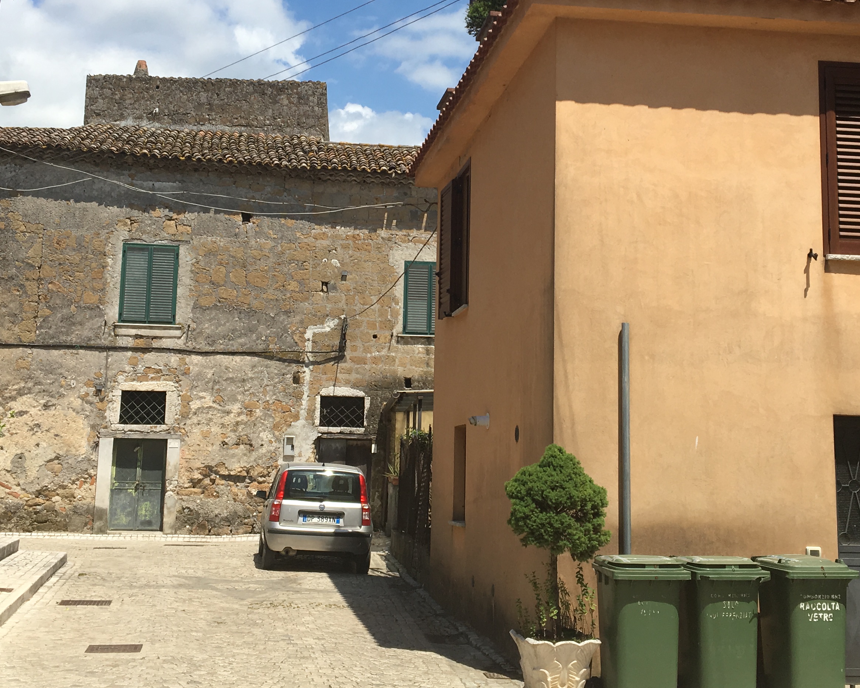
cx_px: 473
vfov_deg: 30.7
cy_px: 264
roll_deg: -0.9
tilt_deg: +8.8
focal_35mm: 49
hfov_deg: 38.0
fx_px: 1247
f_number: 2.2
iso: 25
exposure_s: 1/2137
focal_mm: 4.15
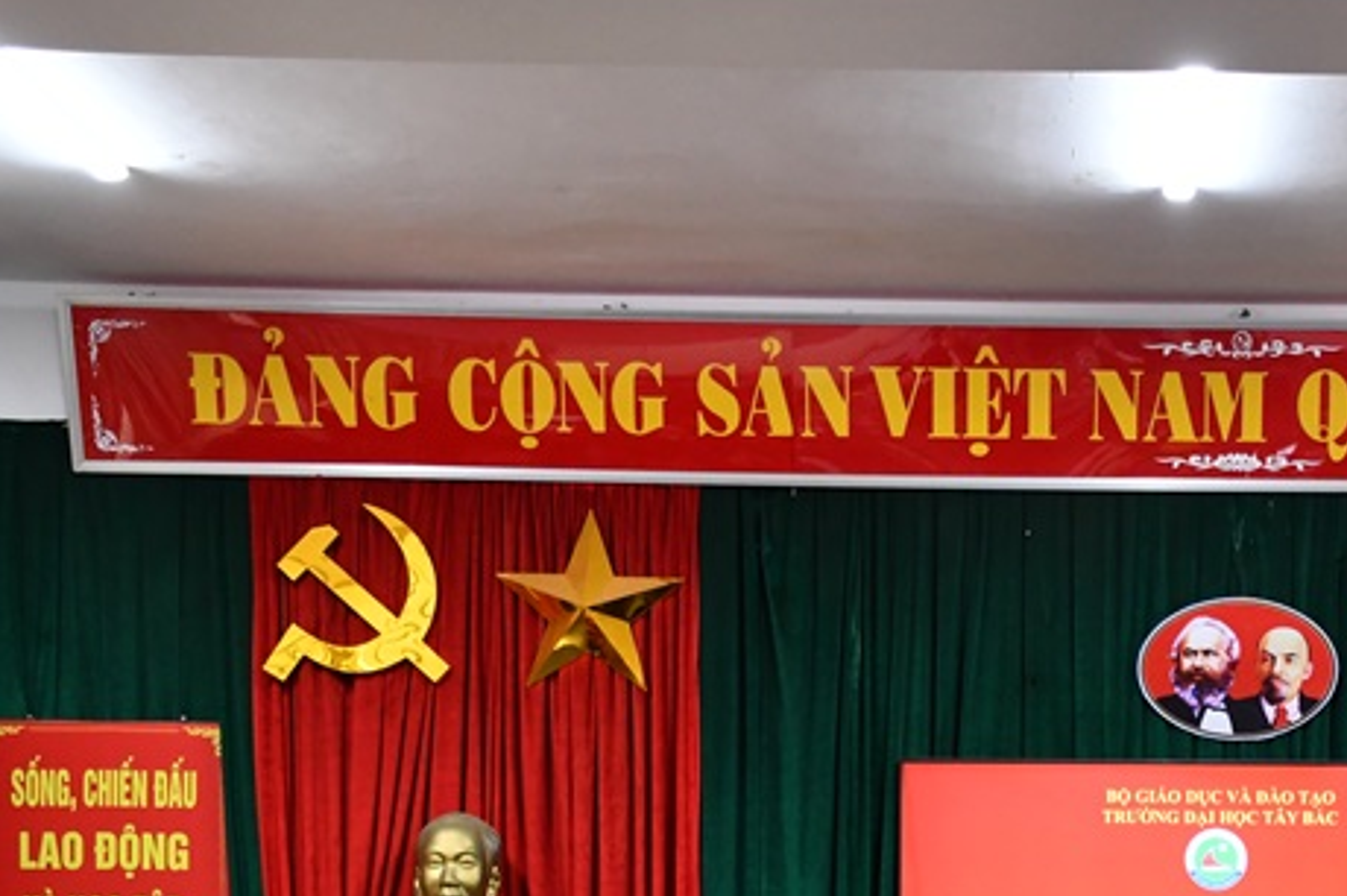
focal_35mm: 87
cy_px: 949
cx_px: 1221
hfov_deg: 22.8
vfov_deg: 15.3
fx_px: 3253
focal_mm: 27
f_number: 4
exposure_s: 1/125
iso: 1800
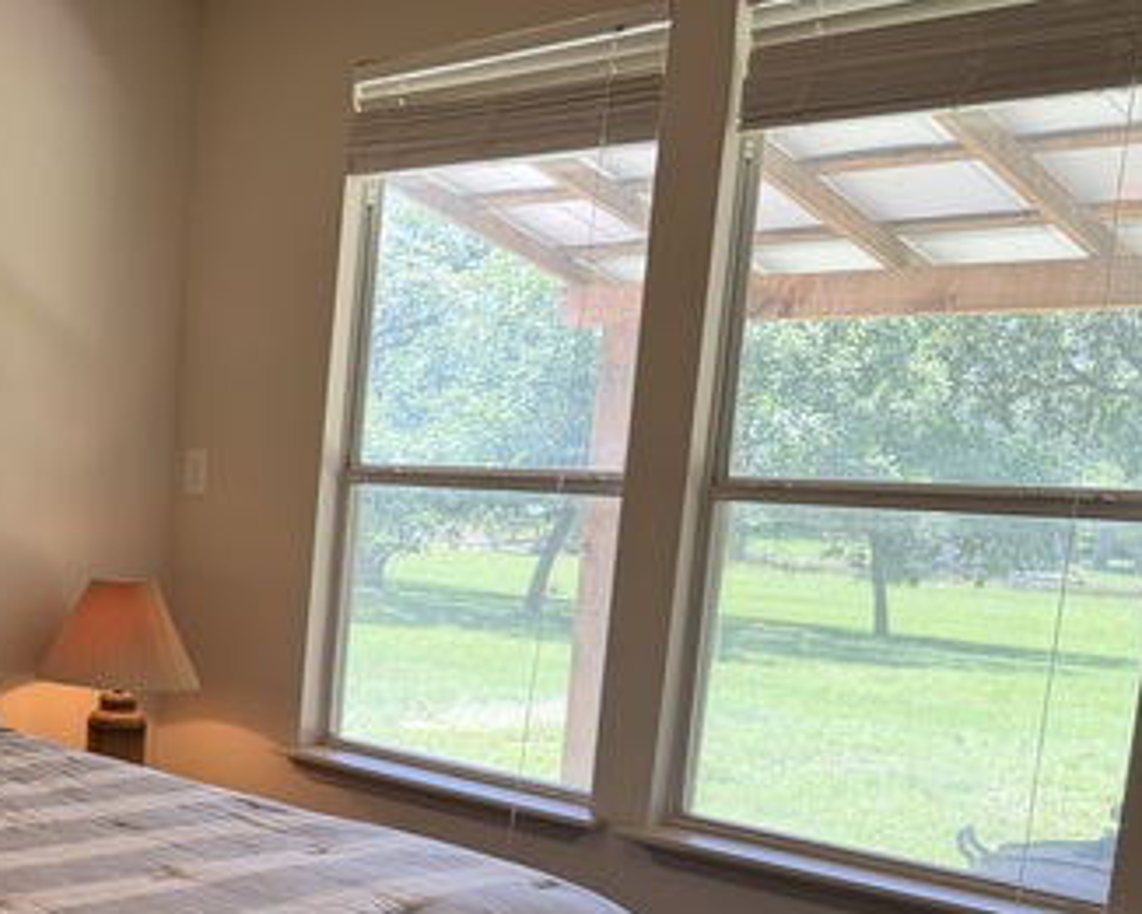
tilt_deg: -8.5
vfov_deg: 32.2
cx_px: 35
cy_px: 672
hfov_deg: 36.7
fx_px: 1555
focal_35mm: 46
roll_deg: -2.6
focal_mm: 6.76
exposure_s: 1/200
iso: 125
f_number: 1.78
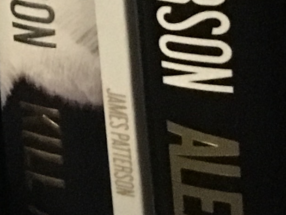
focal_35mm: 189
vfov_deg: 7.8
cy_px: -12
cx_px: -113
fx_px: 1561
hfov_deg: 10.2
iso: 1250
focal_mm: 4.15
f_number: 2.2
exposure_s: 1/15
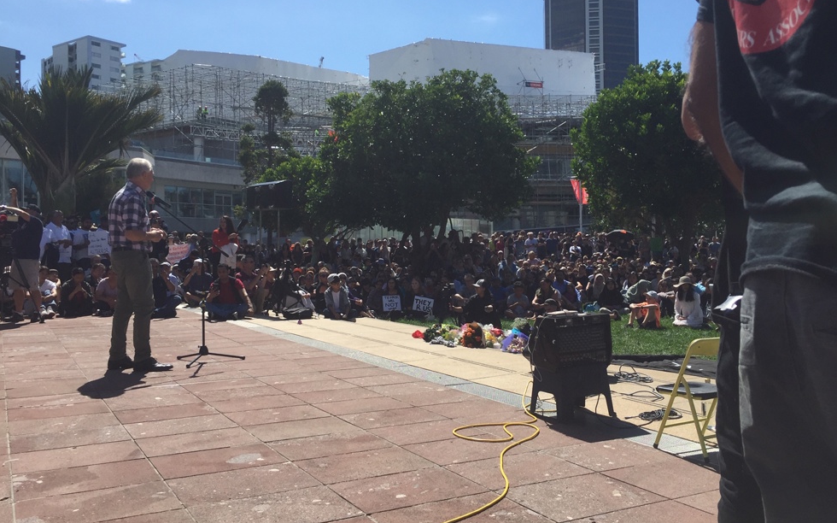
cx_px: 430
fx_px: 730
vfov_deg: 39.4
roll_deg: +0.6
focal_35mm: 32
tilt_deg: +2.5
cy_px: 237
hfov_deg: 59.7
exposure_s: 1/2639
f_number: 2.2
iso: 32
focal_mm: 4.15
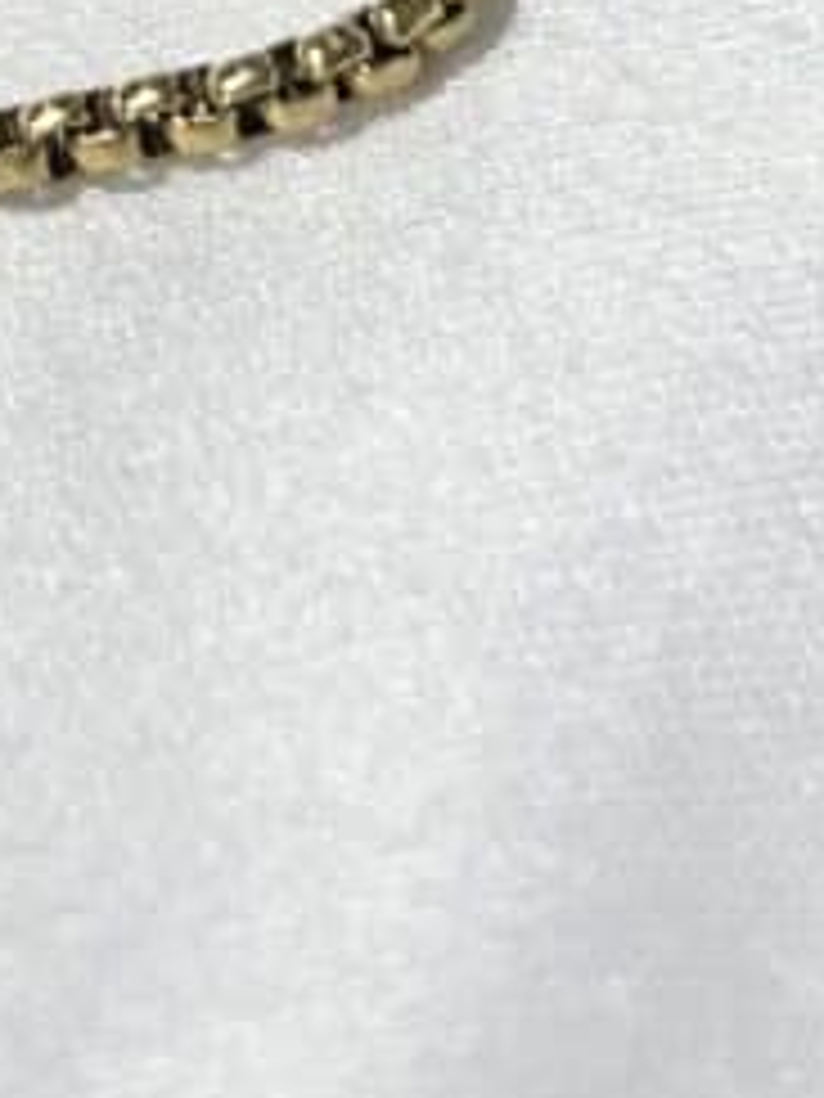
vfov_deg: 8.9
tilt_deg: -39.3
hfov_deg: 6.7
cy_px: -526
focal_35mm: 218
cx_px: -311
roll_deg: +8.2
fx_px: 6919
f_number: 1.6
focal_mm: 5.96
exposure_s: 1/421
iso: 32
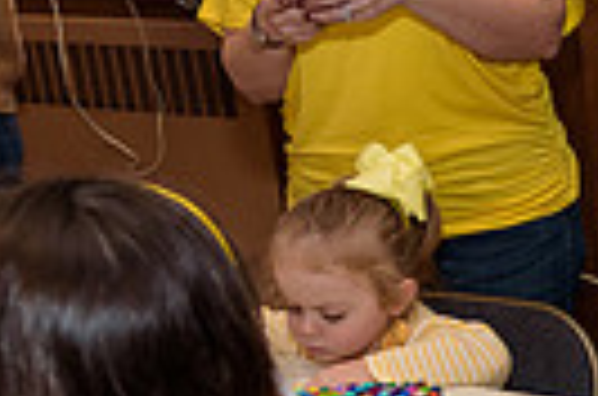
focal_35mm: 105
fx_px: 1740
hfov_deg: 18.5
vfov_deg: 12.8
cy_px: 385
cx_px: 719
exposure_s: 1/200
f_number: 4
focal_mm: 24
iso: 400
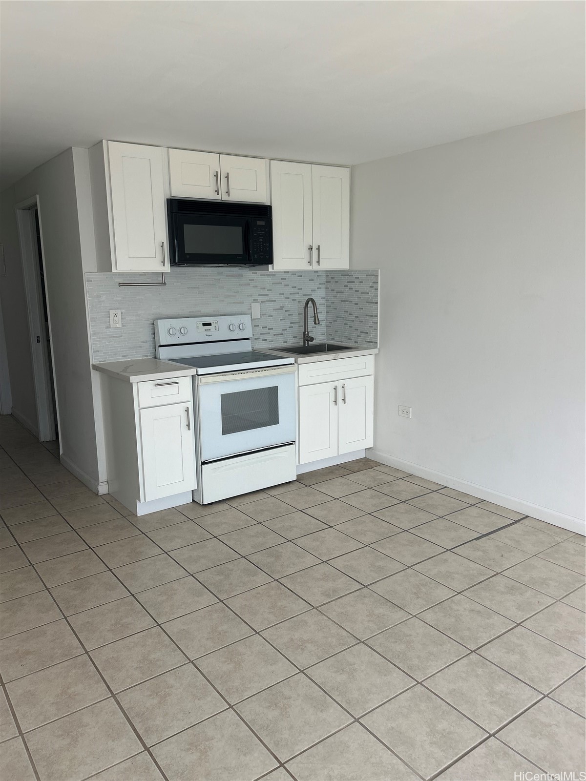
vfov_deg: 67.3
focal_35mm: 26
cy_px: 390
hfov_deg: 53.1
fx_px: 587
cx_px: 293
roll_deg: +0.8
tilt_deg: -9.7
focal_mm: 5.7
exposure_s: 1/490
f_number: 1.5
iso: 50
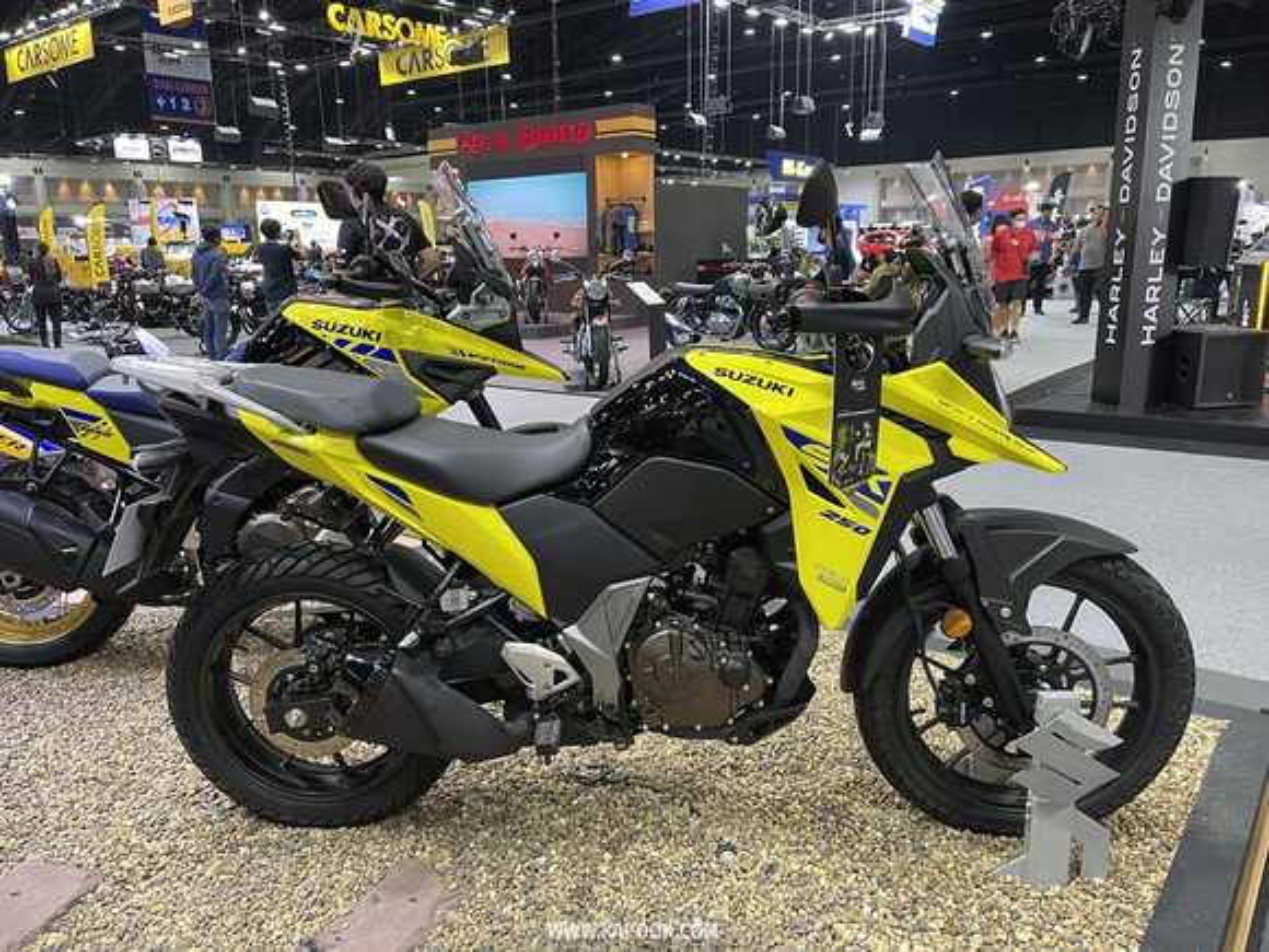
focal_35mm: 26
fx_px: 953
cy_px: 476
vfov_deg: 53.1
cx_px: 634
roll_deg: +0.5
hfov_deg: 67.3
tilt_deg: -13.4
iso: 100
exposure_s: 1/50
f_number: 1.6
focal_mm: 5.1
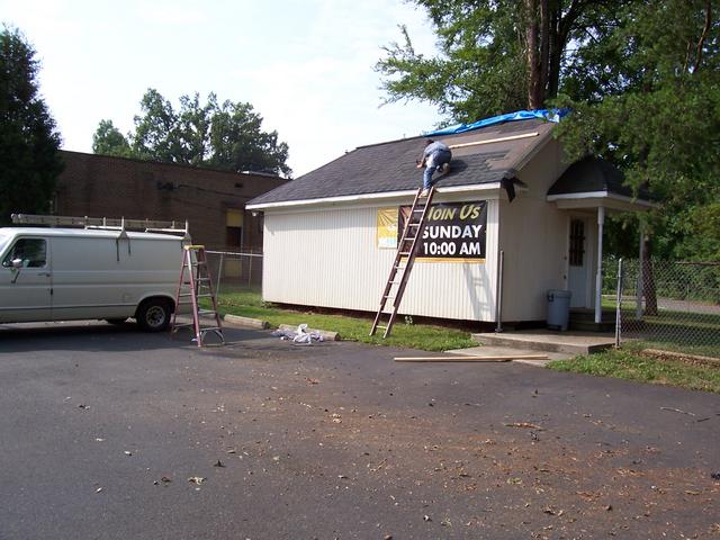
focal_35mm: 34
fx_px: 707
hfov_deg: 54.0
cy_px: 270
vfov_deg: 41.8
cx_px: 360
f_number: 5.6
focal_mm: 5.6
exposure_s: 1/250
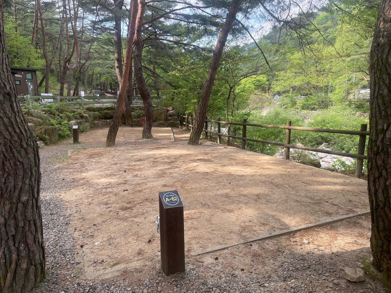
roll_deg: -0.2
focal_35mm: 26
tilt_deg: -9.9
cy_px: 146
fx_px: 294
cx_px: 196
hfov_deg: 67.3
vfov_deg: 53.1
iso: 32
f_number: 1.6
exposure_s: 1/359
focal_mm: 4.2
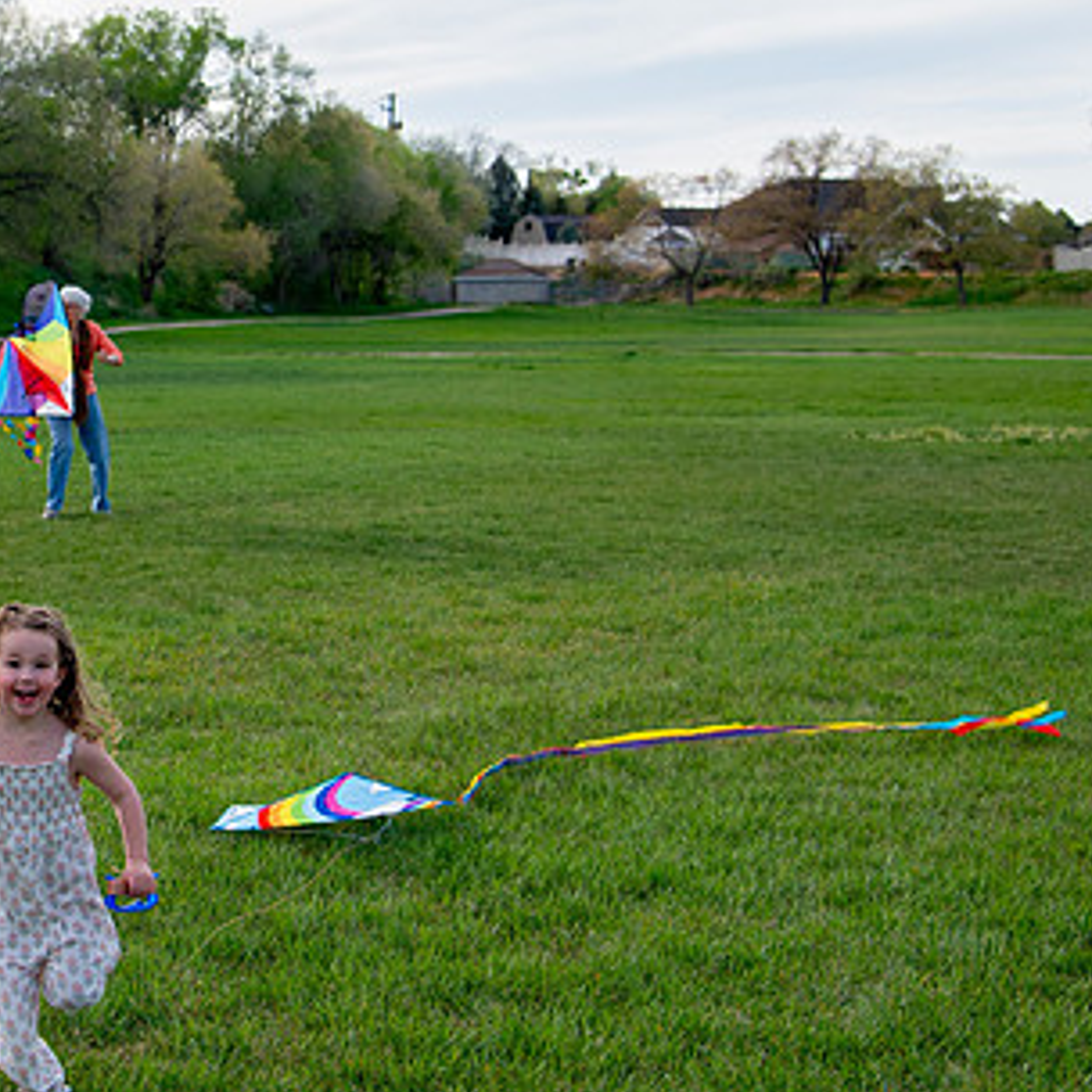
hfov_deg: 20.6
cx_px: -55
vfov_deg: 21.3
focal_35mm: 81
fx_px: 2891
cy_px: 413
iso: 200
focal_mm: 38
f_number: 5
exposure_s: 1/800
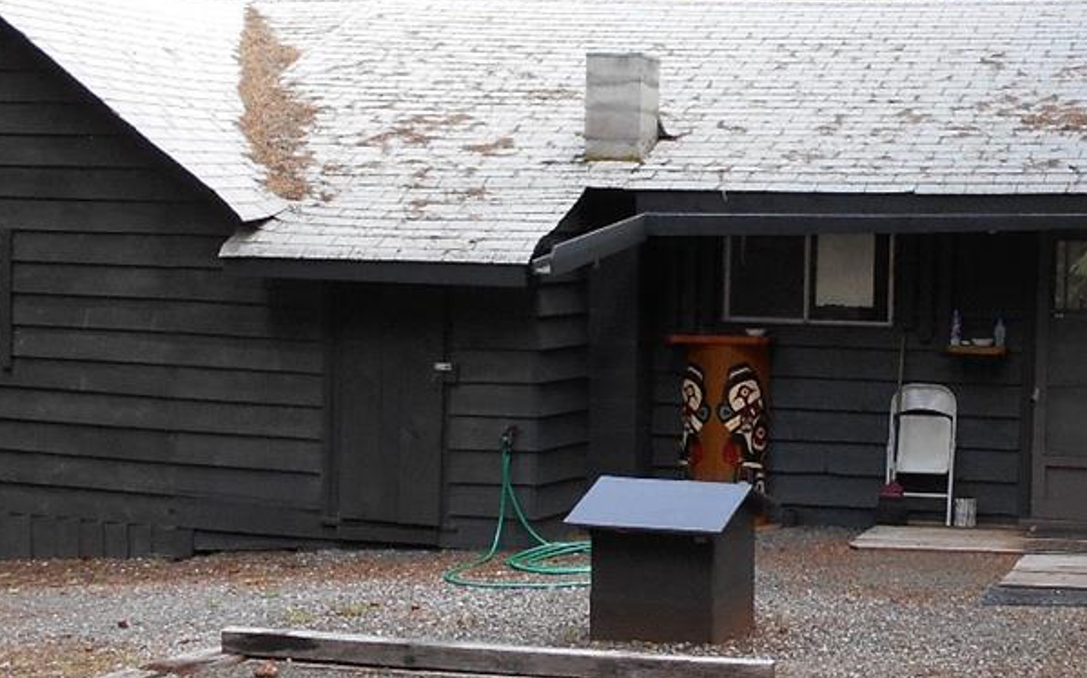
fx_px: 2043
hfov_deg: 29.2
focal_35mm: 69
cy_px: 312
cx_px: 844
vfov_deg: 18.9
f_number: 3.2
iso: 80
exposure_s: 1/40
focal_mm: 4.6
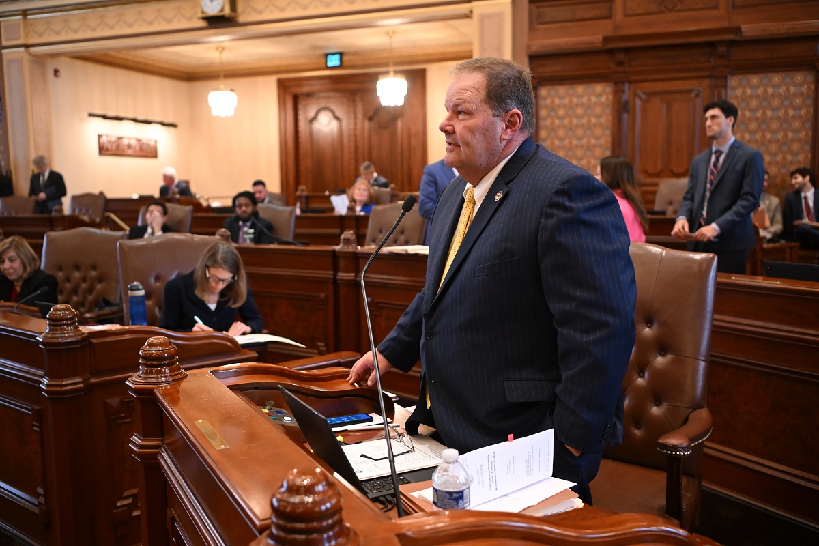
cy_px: 273
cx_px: 410
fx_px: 773
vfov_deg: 38.9
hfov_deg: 55.8
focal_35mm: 34
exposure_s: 1/200
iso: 3200
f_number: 2.8
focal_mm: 34
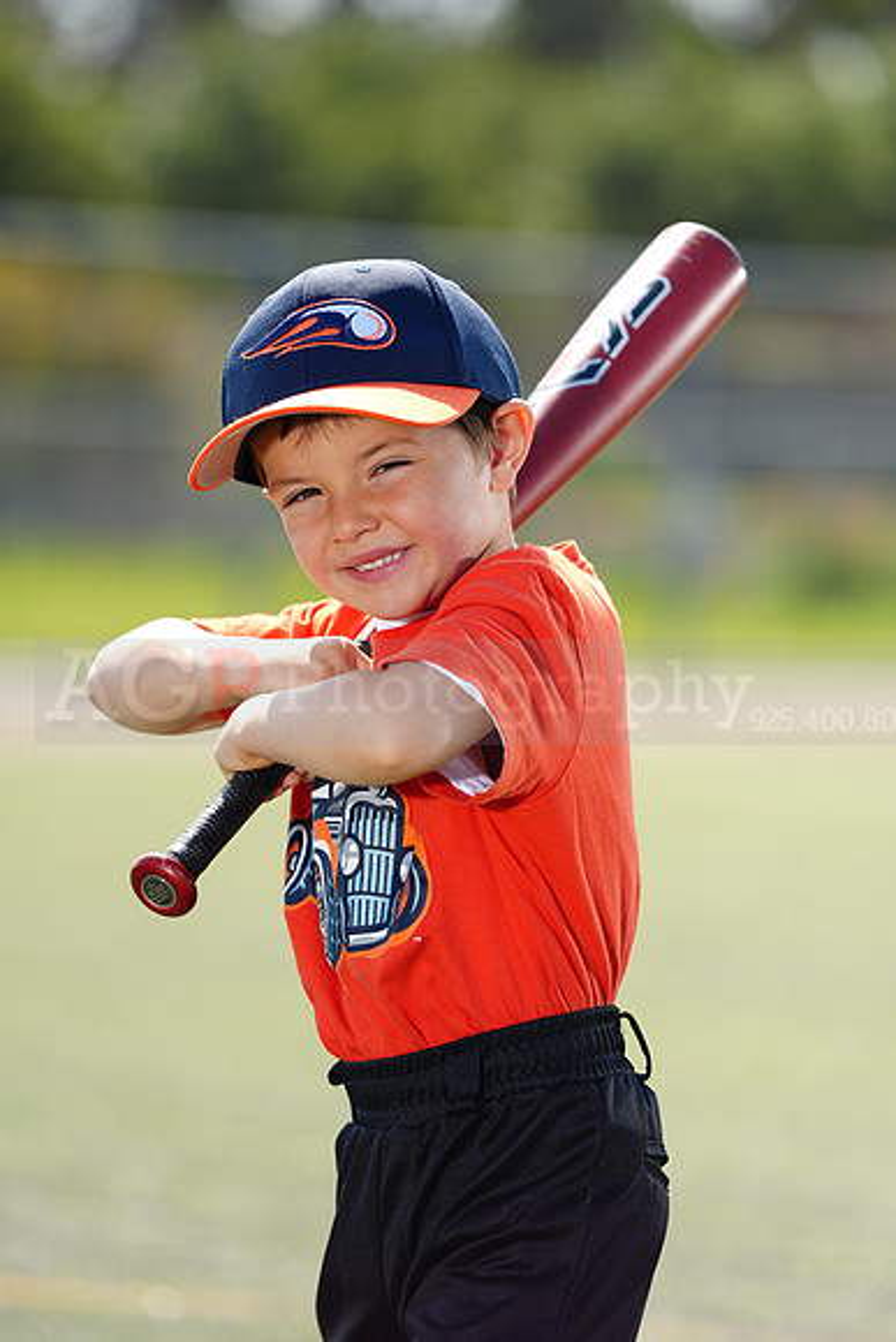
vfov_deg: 10.3
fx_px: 7462
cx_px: 448
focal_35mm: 200
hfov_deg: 6.9
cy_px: 671
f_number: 4
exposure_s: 1/250
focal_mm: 200
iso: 50
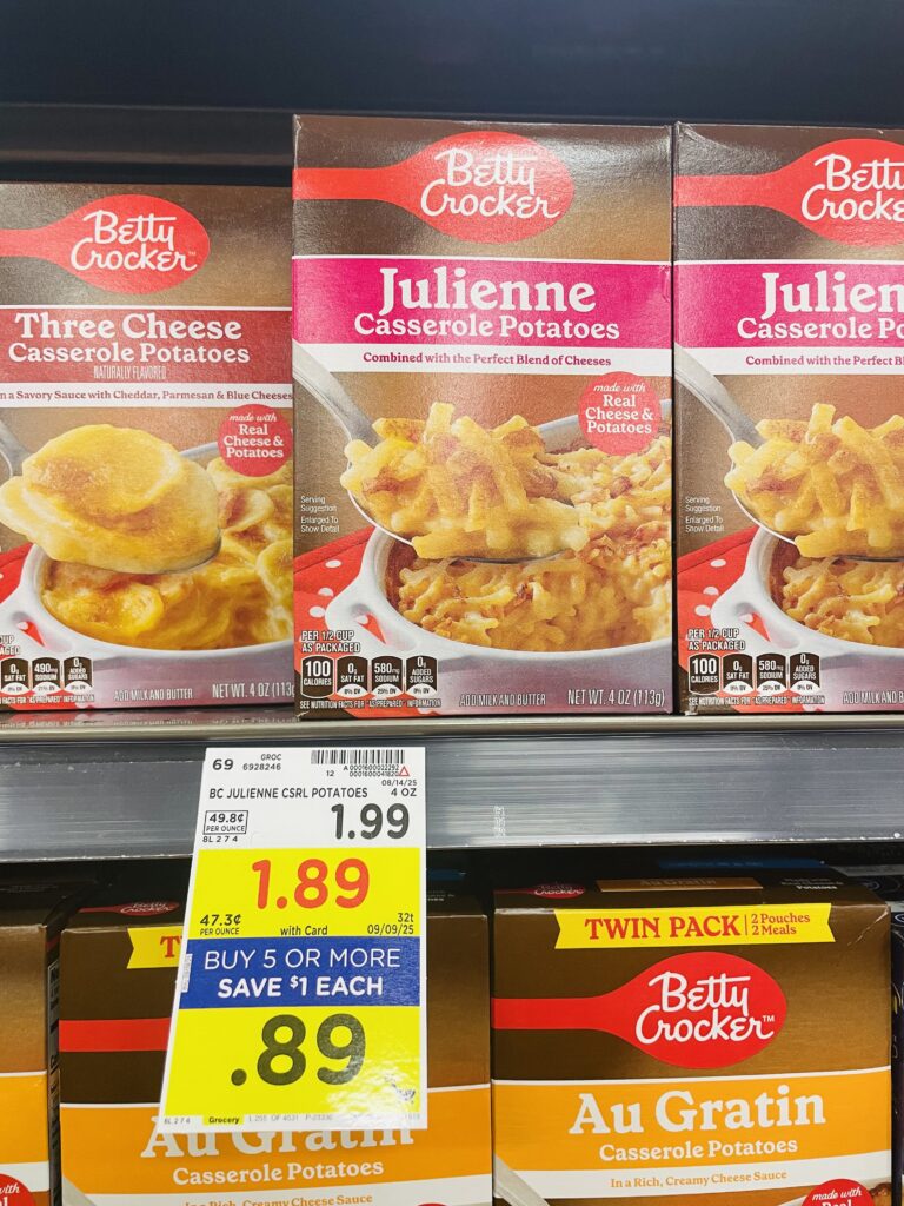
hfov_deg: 53.1
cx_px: 452
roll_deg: +0.8
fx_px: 905
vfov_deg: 67.3
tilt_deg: +0.1
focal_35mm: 26
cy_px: 603
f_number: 1.6
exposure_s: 1/60
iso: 100
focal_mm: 4.2
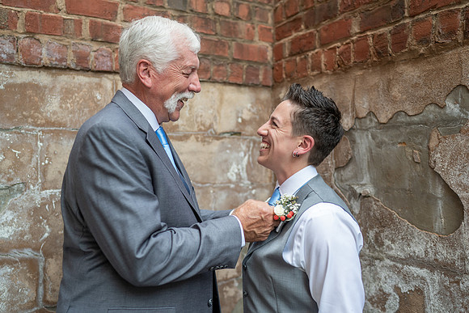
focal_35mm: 35
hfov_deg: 54.4
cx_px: 234
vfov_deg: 37.9
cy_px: 156
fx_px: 456
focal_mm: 35
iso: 50
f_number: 2
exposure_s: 1/250
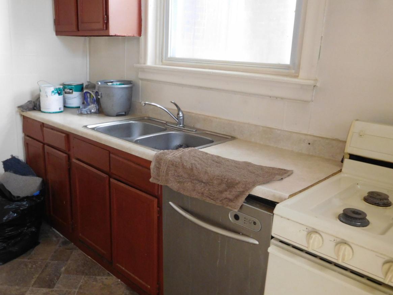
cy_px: 145
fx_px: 352
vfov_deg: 45.4
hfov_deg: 58.2
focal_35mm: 31
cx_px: 178
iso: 400
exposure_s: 1/30
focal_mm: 4.5
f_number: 3.4
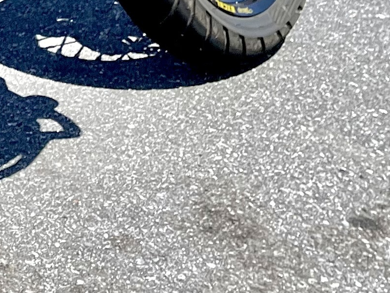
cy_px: -320
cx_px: -271
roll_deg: -2.9
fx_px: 1476
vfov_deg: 10.3
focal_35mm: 131
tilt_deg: -7.0
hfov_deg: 13.7
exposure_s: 1/3413
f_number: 1.6
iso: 50
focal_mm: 5.1
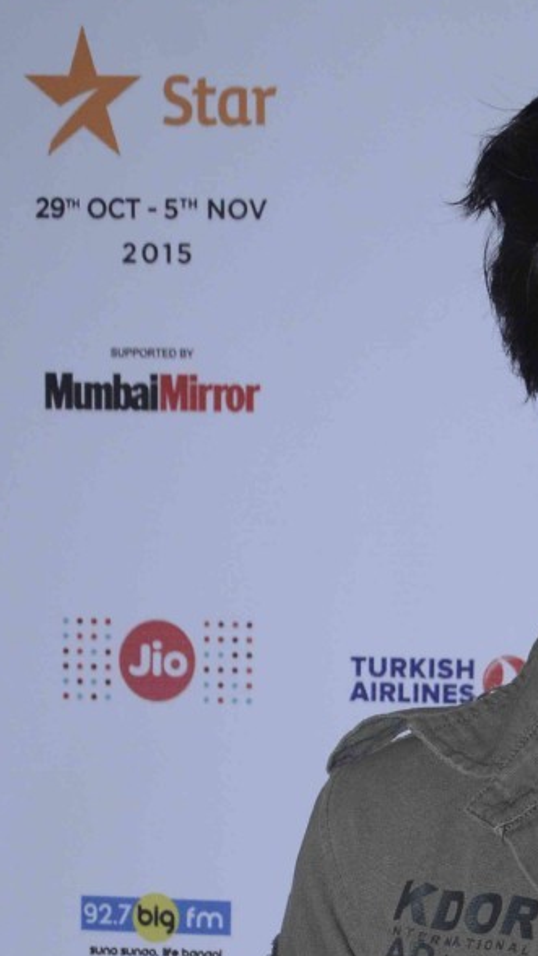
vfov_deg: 14.3
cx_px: 770
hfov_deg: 8.2
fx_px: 3680
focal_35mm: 145
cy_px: 1182
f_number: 7.1
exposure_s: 1/160
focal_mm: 34
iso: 800
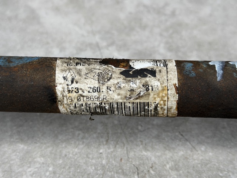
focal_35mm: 48
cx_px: 118
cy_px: 89
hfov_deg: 39.7
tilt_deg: -43.9
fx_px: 328
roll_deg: +3.3
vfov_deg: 30.2
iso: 64
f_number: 1.78
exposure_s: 1/699
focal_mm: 6.76
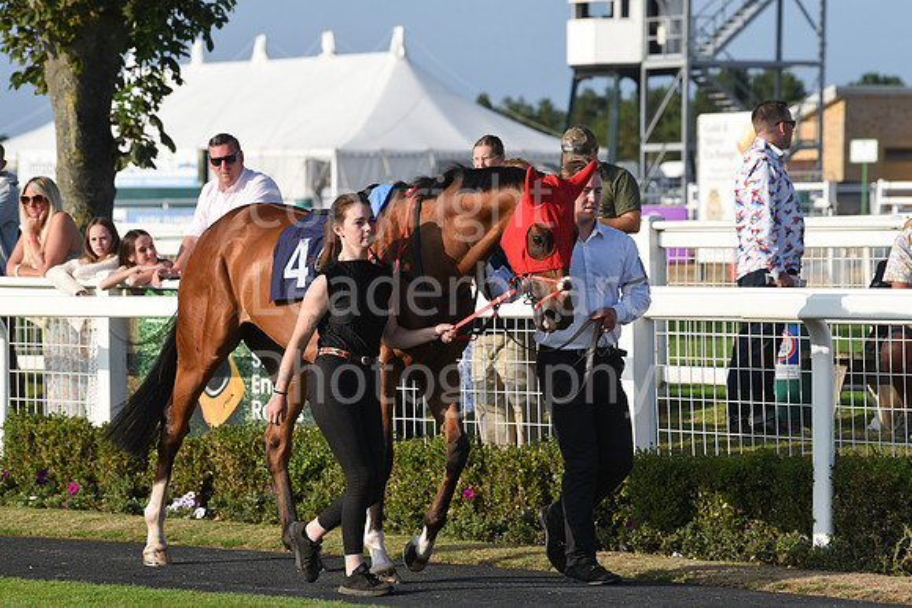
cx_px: 456
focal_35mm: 170
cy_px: 304
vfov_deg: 8.1
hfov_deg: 12.1
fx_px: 4307
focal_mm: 170
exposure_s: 1/2500
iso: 640
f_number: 6.3
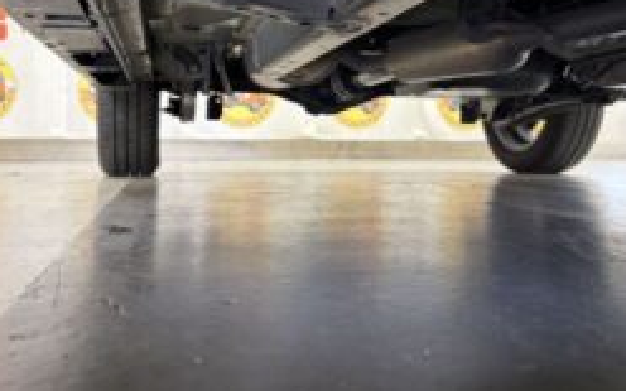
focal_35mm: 39
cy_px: 92
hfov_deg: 50.4
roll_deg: +0.5
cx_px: 308
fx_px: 665
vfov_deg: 32.1
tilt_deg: +5.7
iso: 200
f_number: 1.6
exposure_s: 1/50
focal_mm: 5.96
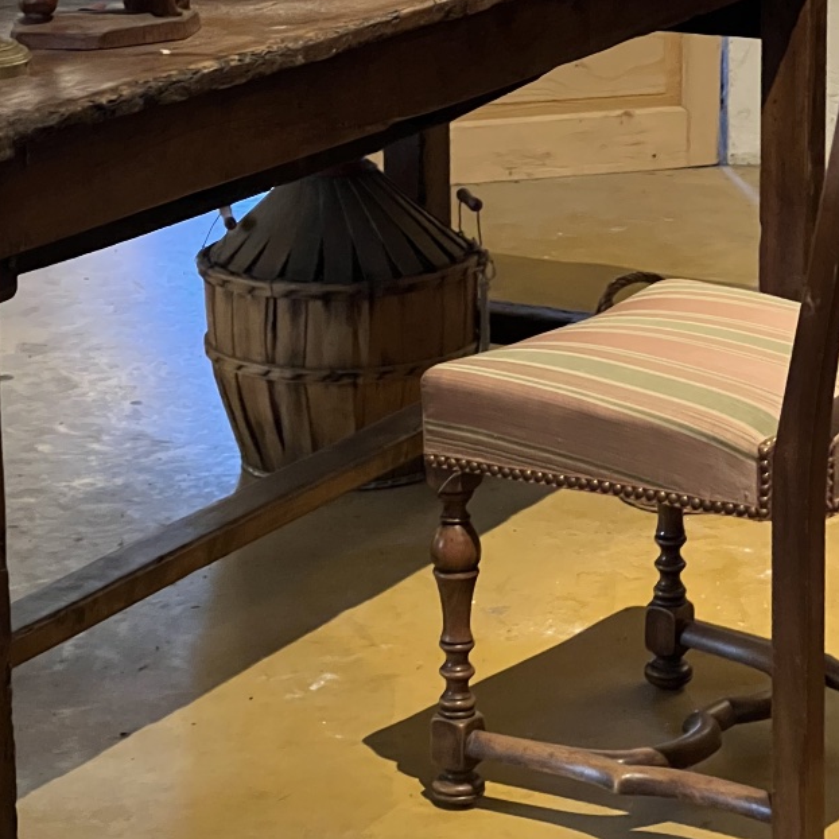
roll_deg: +0.3
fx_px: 3592
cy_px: 269
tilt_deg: -12.7
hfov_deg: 13.3
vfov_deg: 13.3
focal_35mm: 131
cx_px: 342
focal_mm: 9
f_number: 2.8
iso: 1000
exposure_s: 1/25
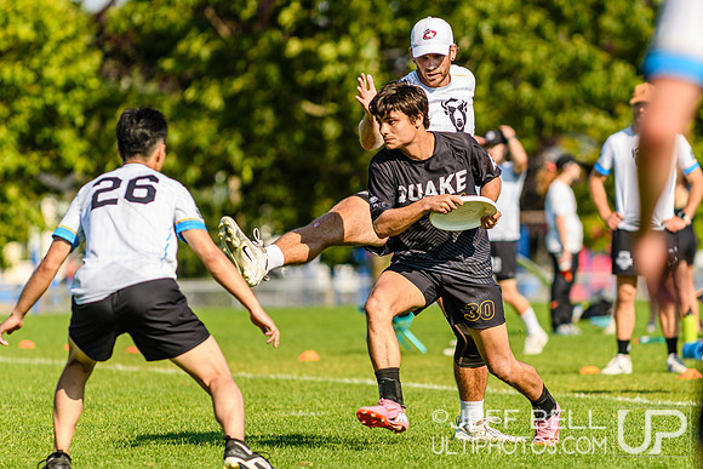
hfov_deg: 5.0
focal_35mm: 415
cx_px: 457
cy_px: 212
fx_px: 8102
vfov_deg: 3.3
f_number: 3.2
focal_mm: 200
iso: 100
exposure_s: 1/1000
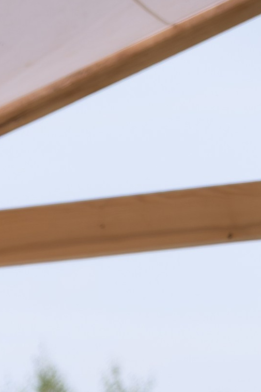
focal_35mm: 421
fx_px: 4576
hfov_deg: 3.2
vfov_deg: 4.8
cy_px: 821
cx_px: -336
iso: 200
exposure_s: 1/1250
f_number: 3.6
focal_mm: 55
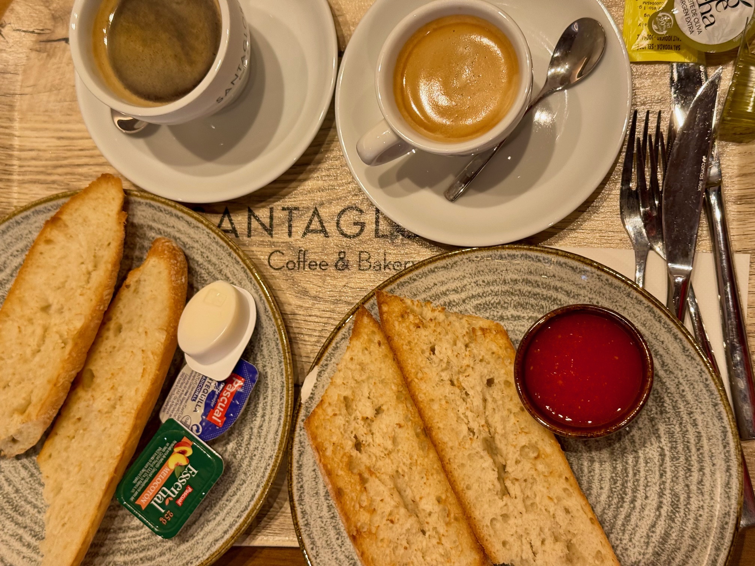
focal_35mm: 48
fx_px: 1047
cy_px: 283
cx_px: 378
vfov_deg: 30.3
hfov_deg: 39.7
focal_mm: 6.76
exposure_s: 1/50
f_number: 1.78
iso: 64
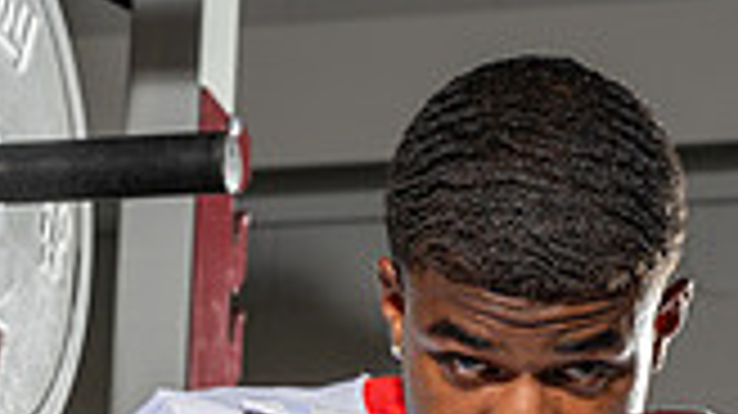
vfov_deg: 6.3
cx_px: 454
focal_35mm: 184
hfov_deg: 11.7
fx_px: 3598
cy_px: 1004
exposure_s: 1/250
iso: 320
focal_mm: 64
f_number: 8
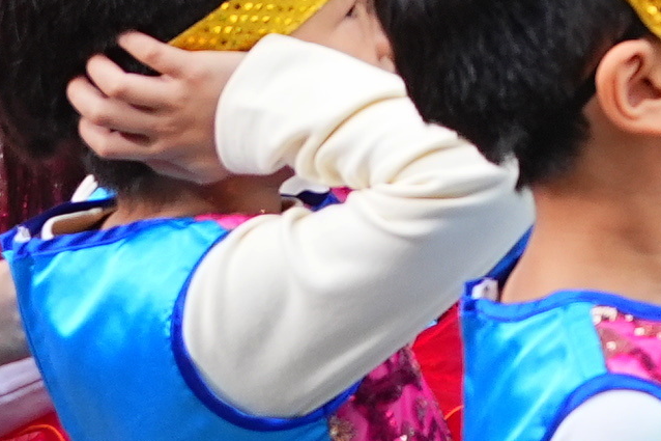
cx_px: 1768
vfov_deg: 5.7
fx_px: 4112
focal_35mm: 224
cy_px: -939
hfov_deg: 8.2
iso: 400
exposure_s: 1/320
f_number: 5.6
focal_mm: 31
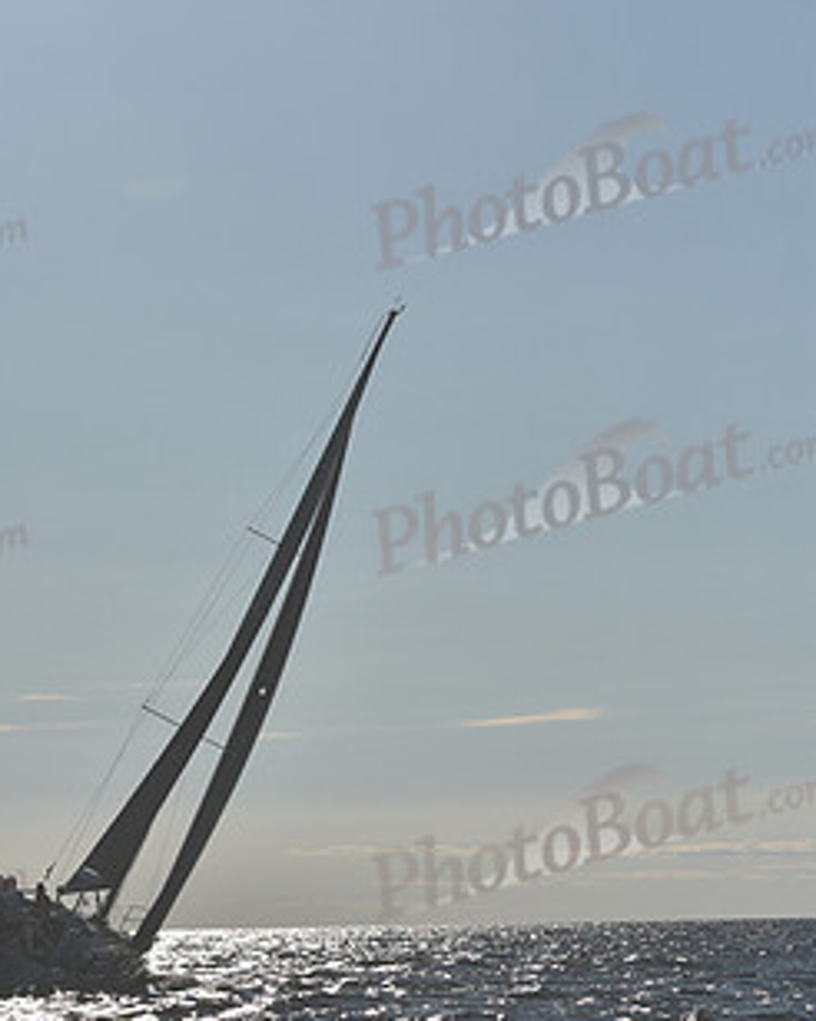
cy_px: 709
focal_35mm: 145
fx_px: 4382
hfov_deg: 10.6
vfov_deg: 13.3
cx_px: 201
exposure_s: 1/5000
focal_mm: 82
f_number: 5
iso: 250
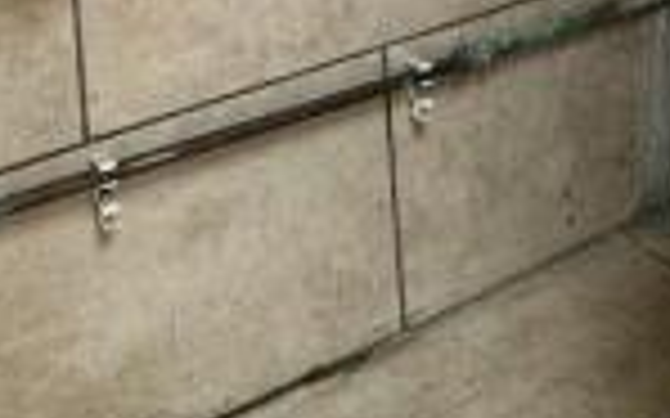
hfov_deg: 35.0
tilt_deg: -1.3
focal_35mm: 58
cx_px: 281
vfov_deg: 17.5
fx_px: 1059
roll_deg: +2.0
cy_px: -366
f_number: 2.2
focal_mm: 2.22
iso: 80
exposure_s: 1/99
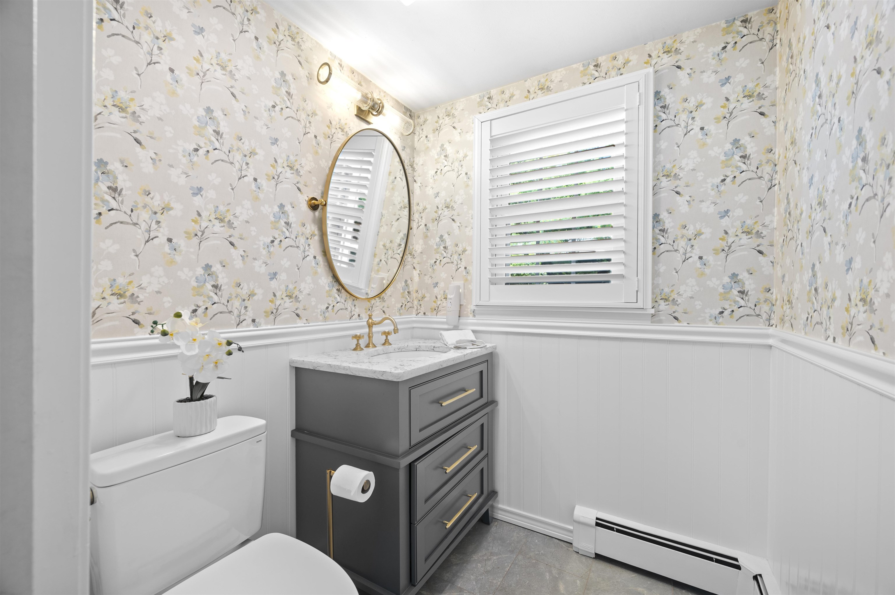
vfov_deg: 79.1
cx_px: 448
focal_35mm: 14
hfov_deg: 102.3
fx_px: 360
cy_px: 298
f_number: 7.1
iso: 250
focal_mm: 14.5
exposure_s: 1.3
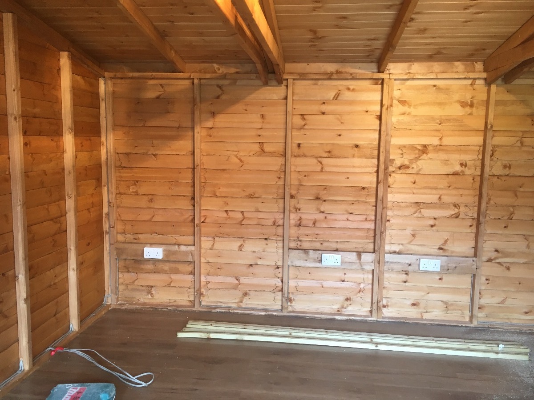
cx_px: 267
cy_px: 200
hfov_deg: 61.7
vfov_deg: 48.2
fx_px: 447
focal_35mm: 29
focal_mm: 4.15
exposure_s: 1/33
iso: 64
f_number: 2.2
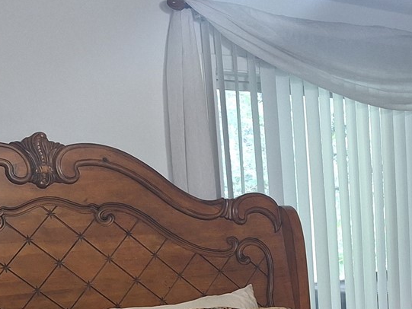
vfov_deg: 20.8
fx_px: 810
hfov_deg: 26.1
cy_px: 319
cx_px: 465
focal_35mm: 68
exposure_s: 1/40
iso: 250
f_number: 1.8
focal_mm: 5.54
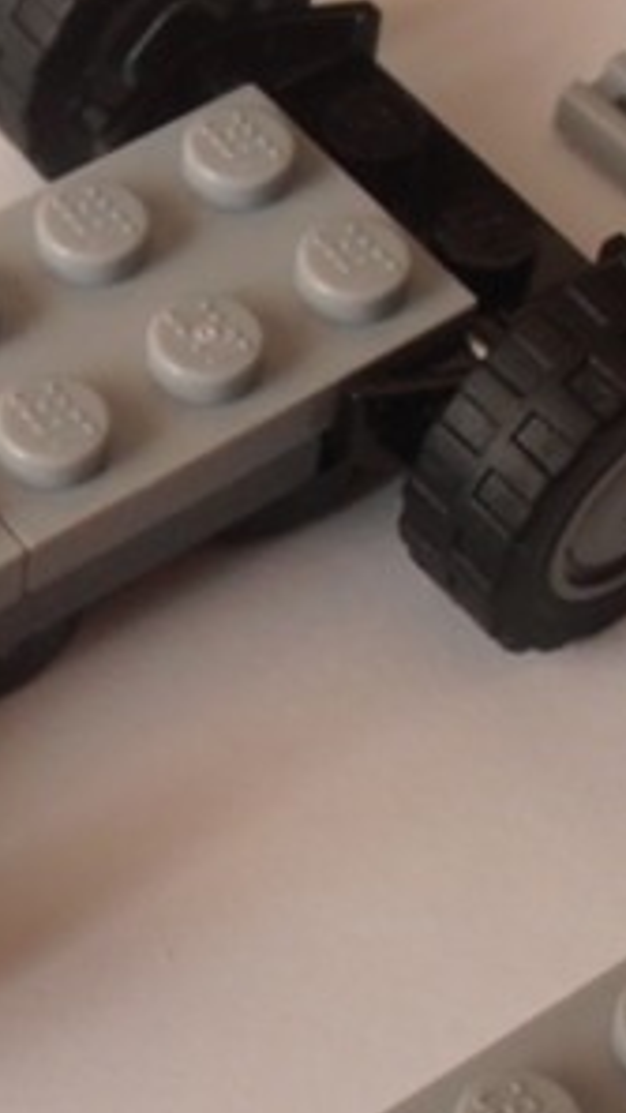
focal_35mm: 122
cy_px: 579
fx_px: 3601
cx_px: -60
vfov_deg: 17.6
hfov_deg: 9.8
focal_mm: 6.61
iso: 125
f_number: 3.9
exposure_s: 1/13
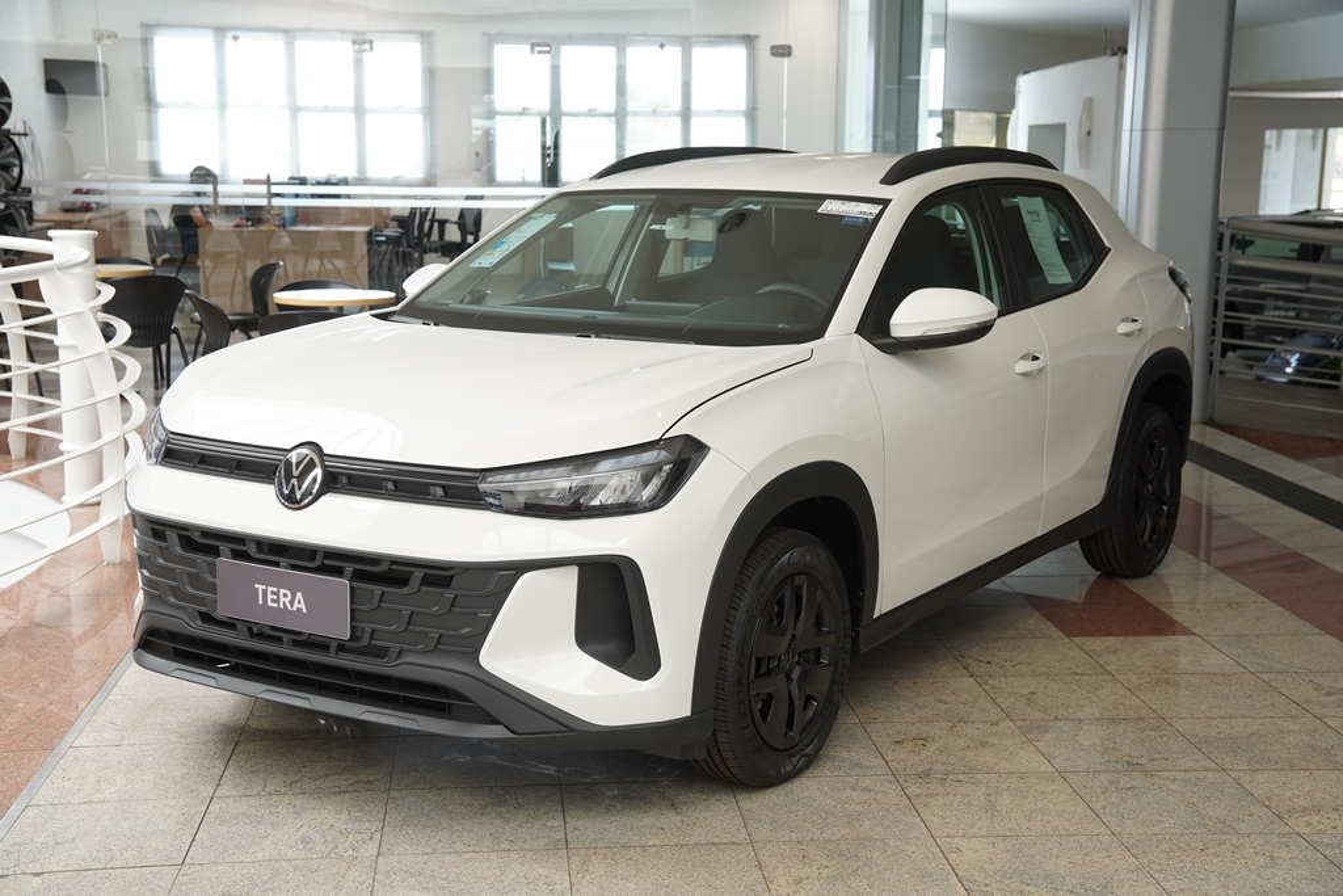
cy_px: 448
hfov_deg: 41.1
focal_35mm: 48
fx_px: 1791
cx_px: 672
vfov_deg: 28.1
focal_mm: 32
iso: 160
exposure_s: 1/80
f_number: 3.5
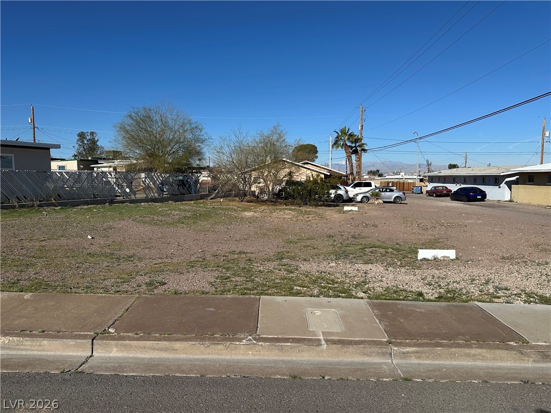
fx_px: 382
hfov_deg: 71.6
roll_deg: +0.2
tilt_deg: -4.8
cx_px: 276
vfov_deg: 56.8
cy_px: 206
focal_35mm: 24
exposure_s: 1/7576
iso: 80
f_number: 1.78
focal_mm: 6.86
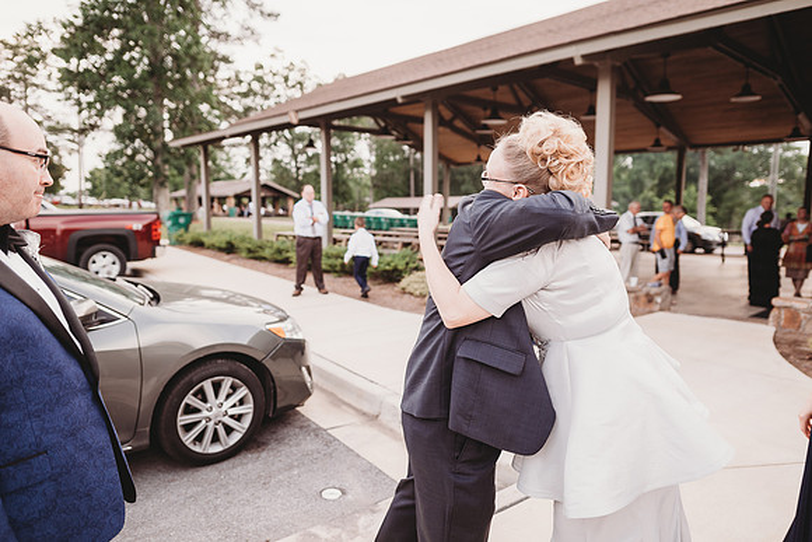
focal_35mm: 24
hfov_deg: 73.7
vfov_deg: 53.2
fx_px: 541
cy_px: 271
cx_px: 406
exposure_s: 1/200
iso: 160
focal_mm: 24
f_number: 2.5
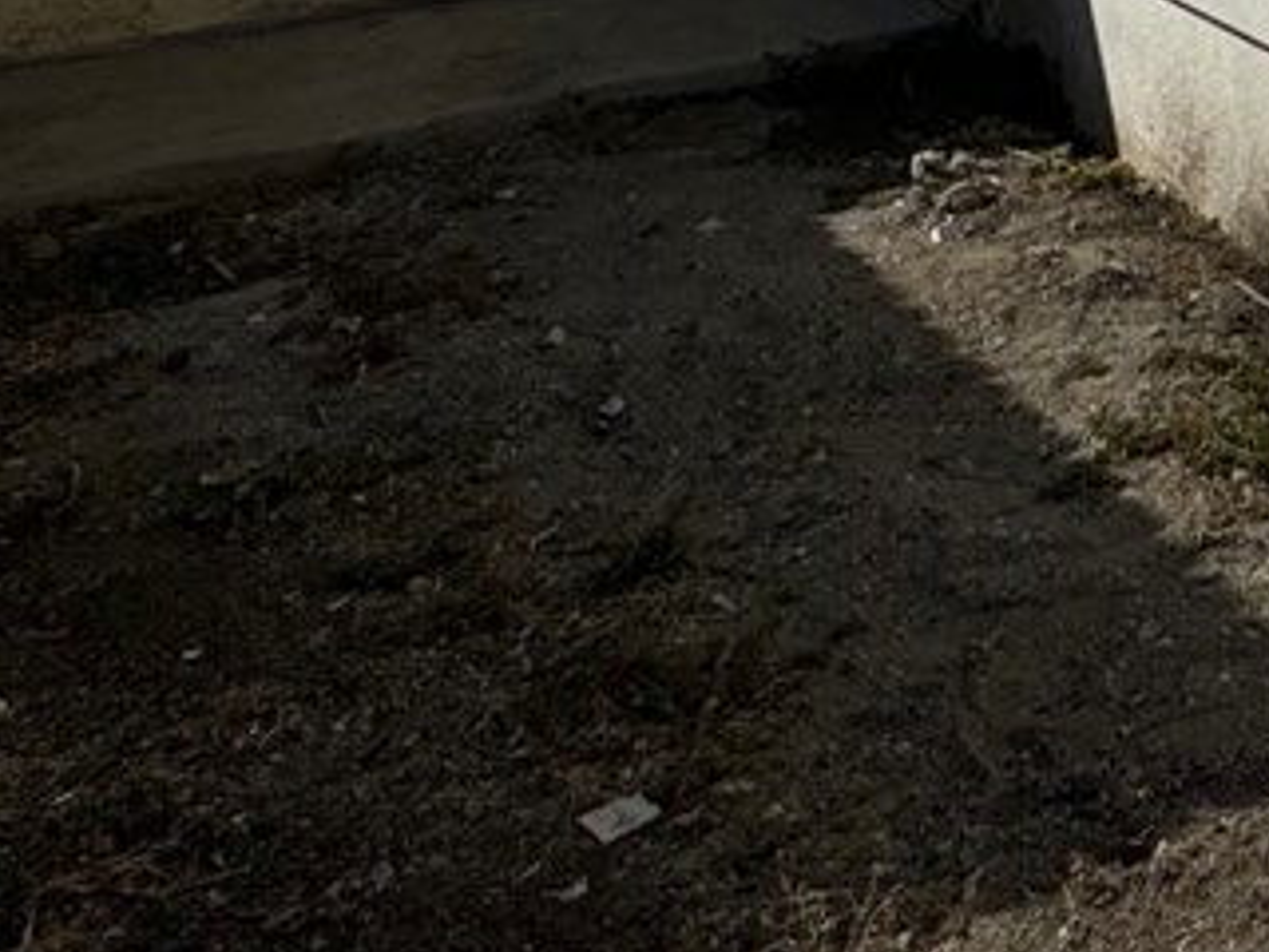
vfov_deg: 14.8
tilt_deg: +10.7
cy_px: -1218
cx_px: 2209
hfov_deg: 20.6
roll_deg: -0.4
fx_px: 2566
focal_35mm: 70
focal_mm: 2.22
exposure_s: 1/4630
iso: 40
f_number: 2.2
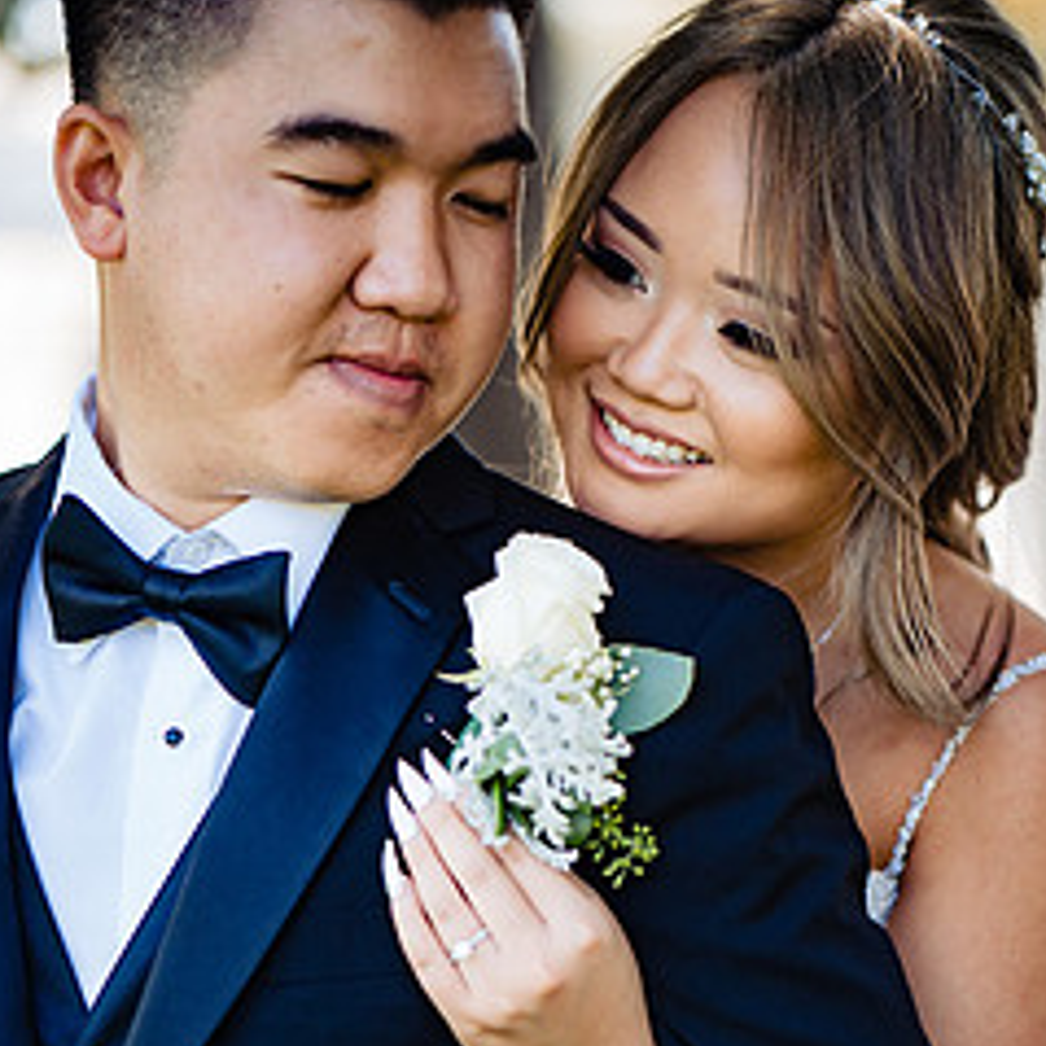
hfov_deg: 12.8
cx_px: 556
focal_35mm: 136
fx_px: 4649
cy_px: 823
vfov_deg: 12.8
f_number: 1.8
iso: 160
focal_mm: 85
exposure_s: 1/400
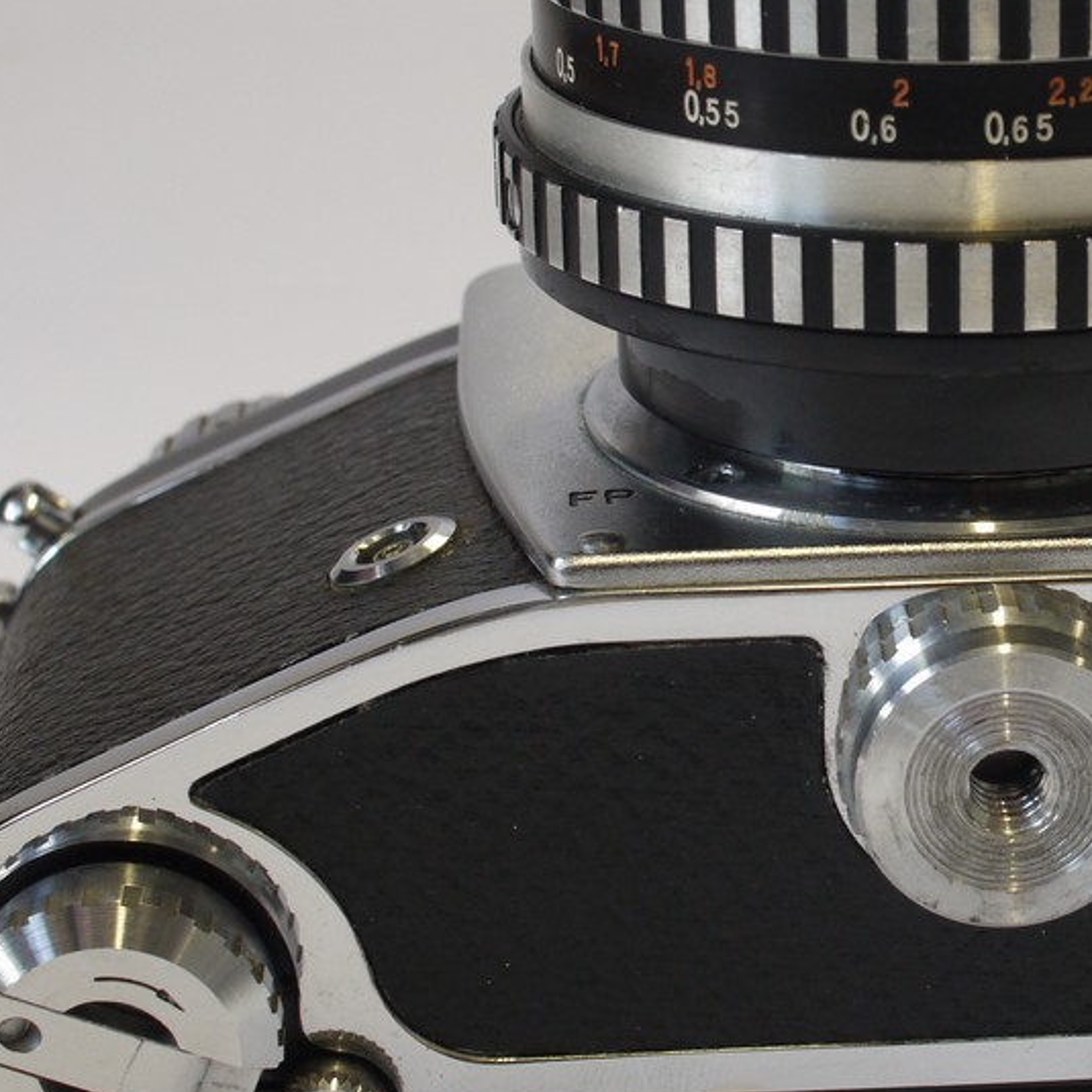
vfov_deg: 14.6
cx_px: 1049
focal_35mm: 119
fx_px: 4247
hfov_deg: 14.5
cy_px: 471
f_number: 8
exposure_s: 1/40
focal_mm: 30
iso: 400
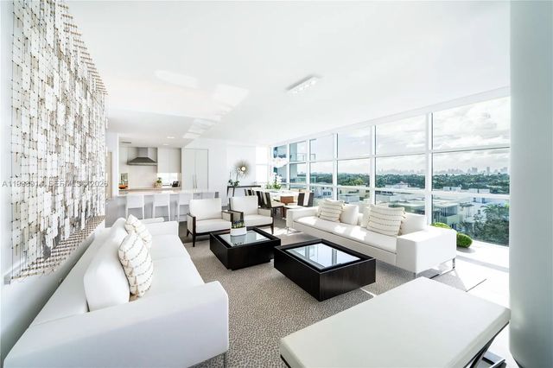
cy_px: 184
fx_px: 184
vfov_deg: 89.9
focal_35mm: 12
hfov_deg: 112.6
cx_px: 276
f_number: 5.6
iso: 125
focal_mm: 12
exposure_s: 1/8000
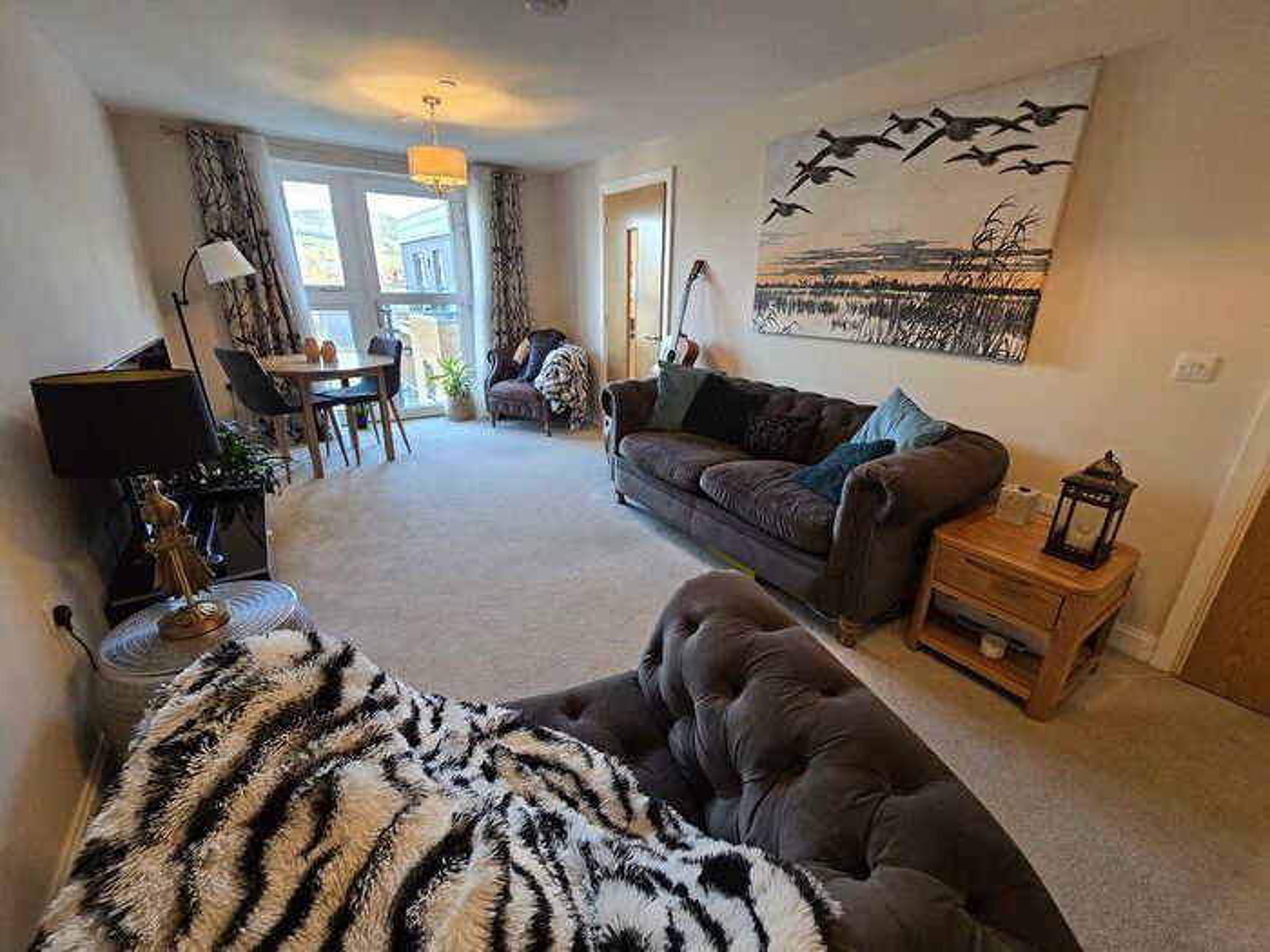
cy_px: 476
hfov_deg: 106.2
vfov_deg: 89.9
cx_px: 635
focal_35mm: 13
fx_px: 477
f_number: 2.2
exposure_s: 1/60
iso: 200
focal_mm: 2.2
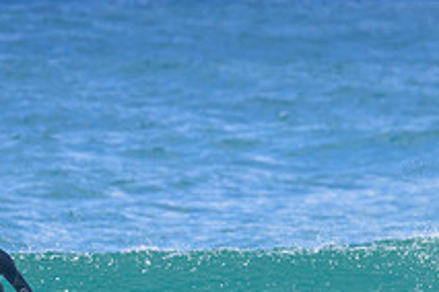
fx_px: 21534
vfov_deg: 0.8
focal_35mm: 1766
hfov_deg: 1.2
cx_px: 237
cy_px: 359
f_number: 11
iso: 1100
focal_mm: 650
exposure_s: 1/2000
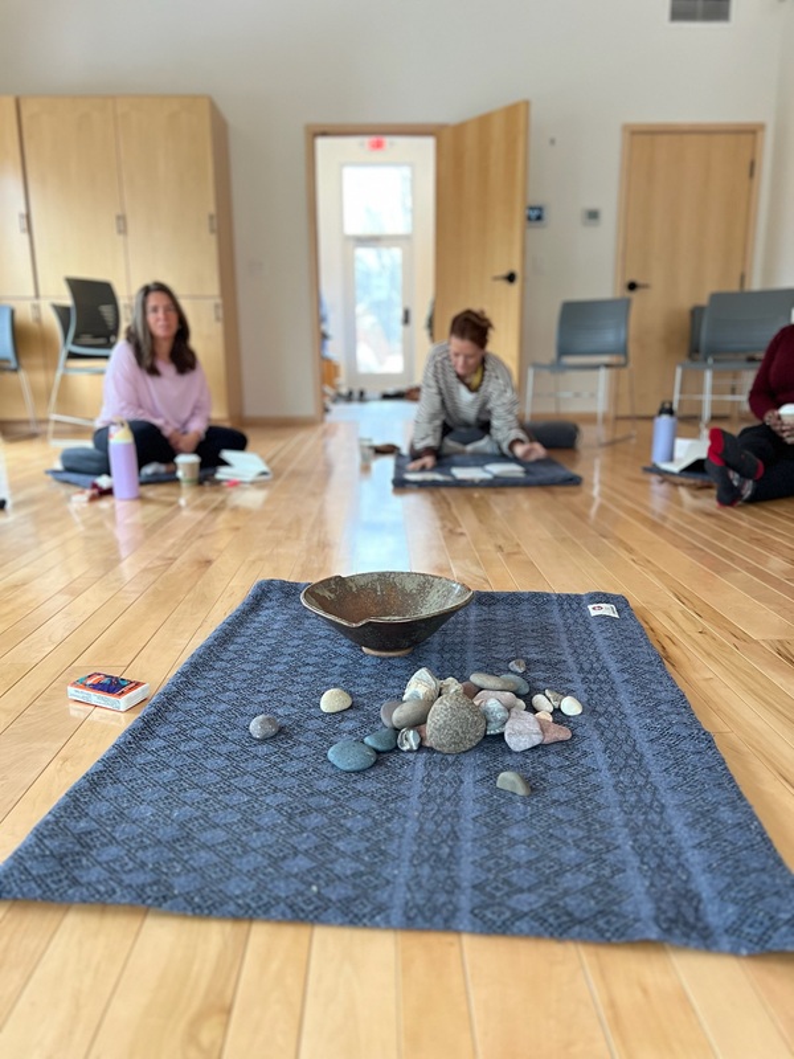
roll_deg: +1.3
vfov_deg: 67.3
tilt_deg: -12.2
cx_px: 397
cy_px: 530
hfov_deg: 53.1
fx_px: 795
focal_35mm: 26
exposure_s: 1/55
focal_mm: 5.7
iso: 250
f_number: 1.5
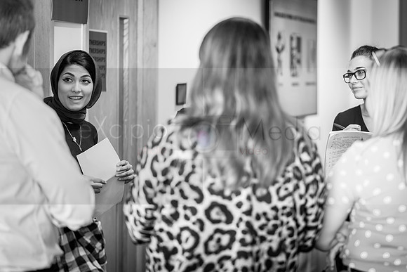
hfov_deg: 19.0
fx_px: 1216
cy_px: 147
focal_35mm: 108
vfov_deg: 12.7
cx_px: 221
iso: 640
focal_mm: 98
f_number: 2.8
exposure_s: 1/125
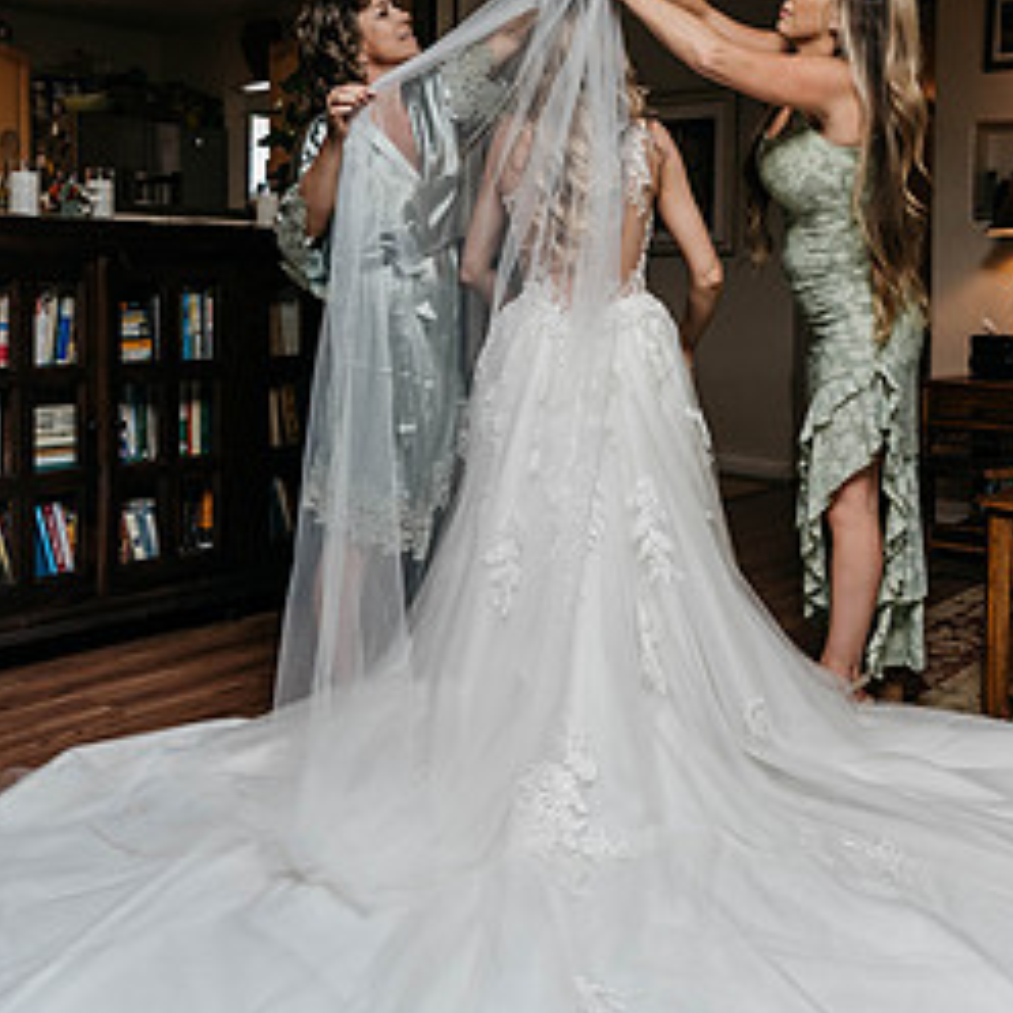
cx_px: 596
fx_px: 1225
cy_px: 306
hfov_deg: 44.7
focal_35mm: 37
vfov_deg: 44.0
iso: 1000
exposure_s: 1/1000
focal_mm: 24
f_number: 2.8
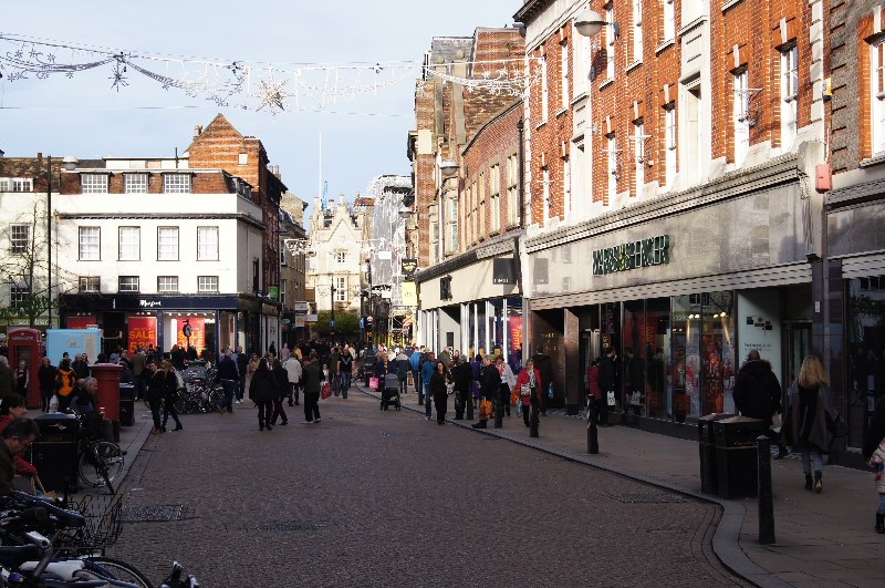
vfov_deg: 20.1
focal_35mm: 68
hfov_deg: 29.9
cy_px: 294
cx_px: 442
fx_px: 1657
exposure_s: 1/100
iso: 100
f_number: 9
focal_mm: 45
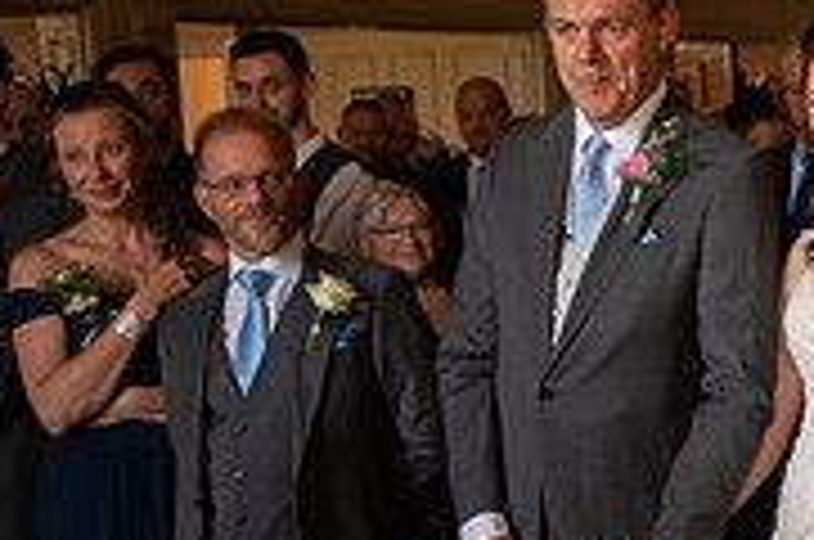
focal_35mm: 77
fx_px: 1738
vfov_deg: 17.6
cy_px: 288
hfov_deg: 24.5
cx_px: 904
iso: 160
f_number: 2.8
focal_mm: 24
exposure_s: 1/100
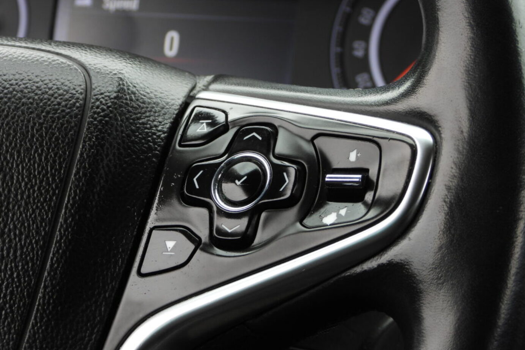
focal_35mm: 187
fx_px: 2727
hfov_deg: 11.0
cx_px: 243
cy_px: 174
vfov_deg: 7.3
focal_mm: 27.9
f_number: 4
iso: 140
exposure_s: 1/60
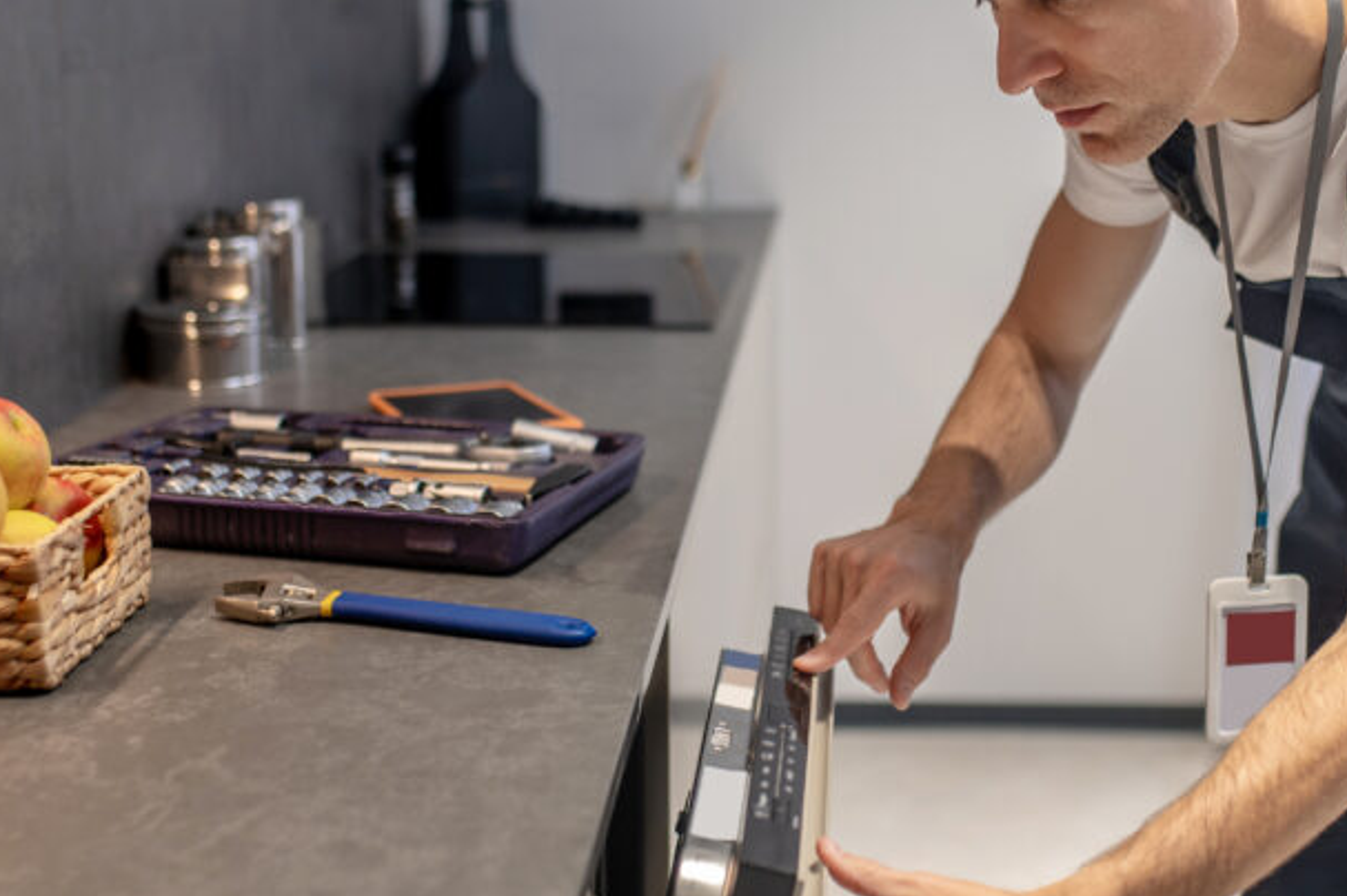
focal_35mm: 59
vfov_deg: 23.0
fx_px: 2206
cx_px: 790
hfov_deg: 33.9
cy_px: 398
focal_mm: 35
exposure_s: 1/160
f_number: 2.2
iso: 400
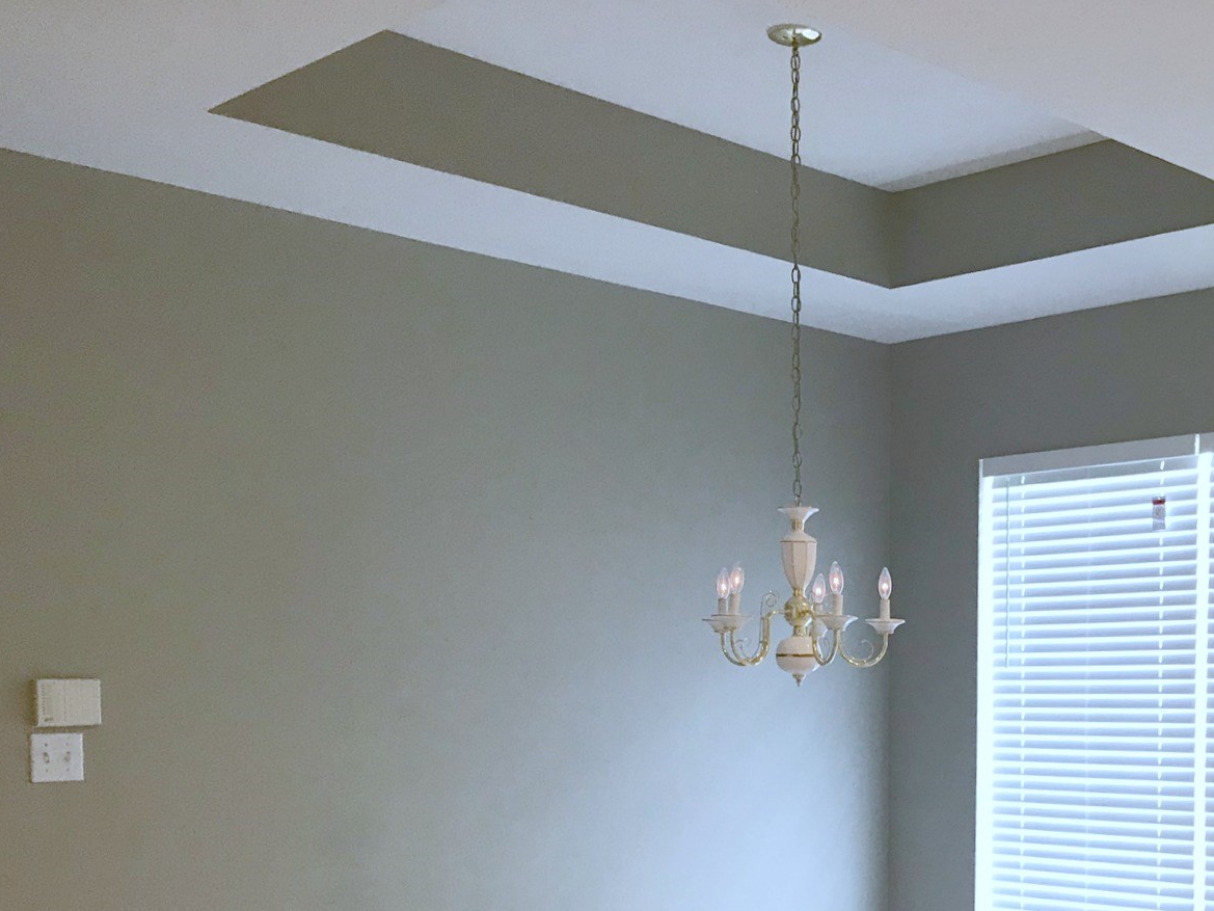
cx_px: 1020
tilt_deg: -2.8
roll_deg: -1.4
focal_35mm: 48
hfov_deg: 37.8
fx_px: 1684
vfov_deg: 29.3
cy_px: 780
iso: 40
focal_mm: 3.99
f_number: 1.8
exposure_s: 1/30
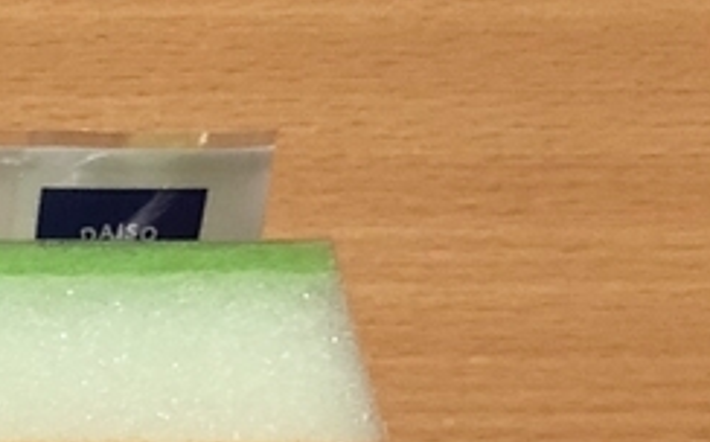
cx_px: -759
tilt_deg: -61.8
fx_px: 2822
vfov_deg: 8.1
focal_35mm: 146
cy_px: 1154
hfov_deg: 12.4
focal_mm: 3.99
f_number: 1.8
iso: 40
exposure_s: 1/25
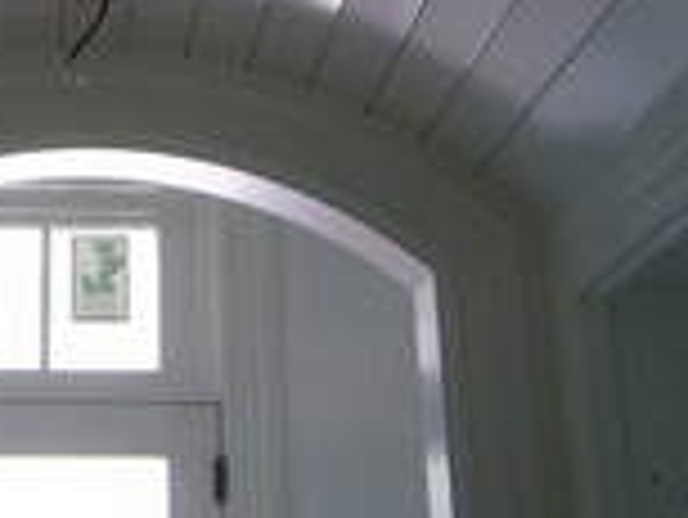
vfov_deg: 18.0
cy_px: 0
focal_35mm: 80
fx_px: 1591
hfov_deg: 23.9
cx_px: 108
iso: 80
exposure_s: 1/50
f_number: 2.8
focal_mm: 5.8
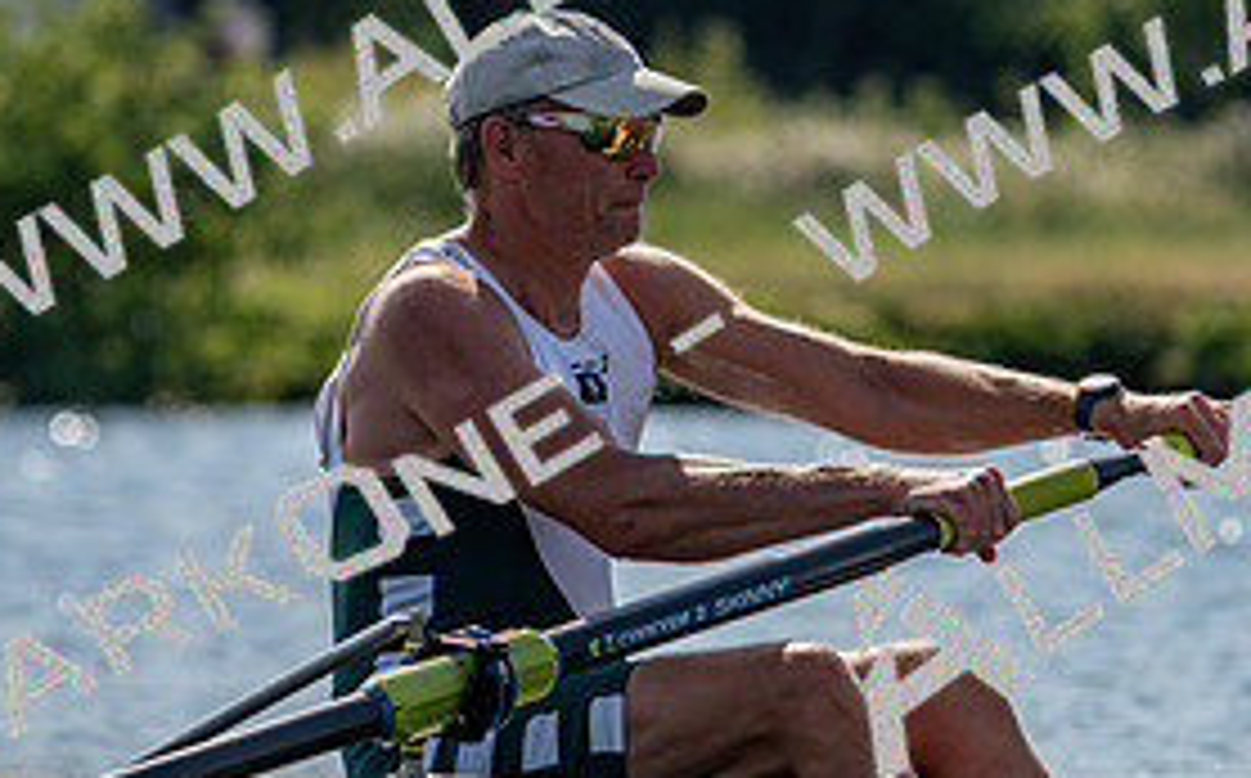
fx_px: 21113
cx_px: 468
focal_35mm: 620
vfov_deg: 2.1
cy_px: 358
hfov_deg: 3.4
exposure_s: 1/1600
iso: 125
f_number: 5.6
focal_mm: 291
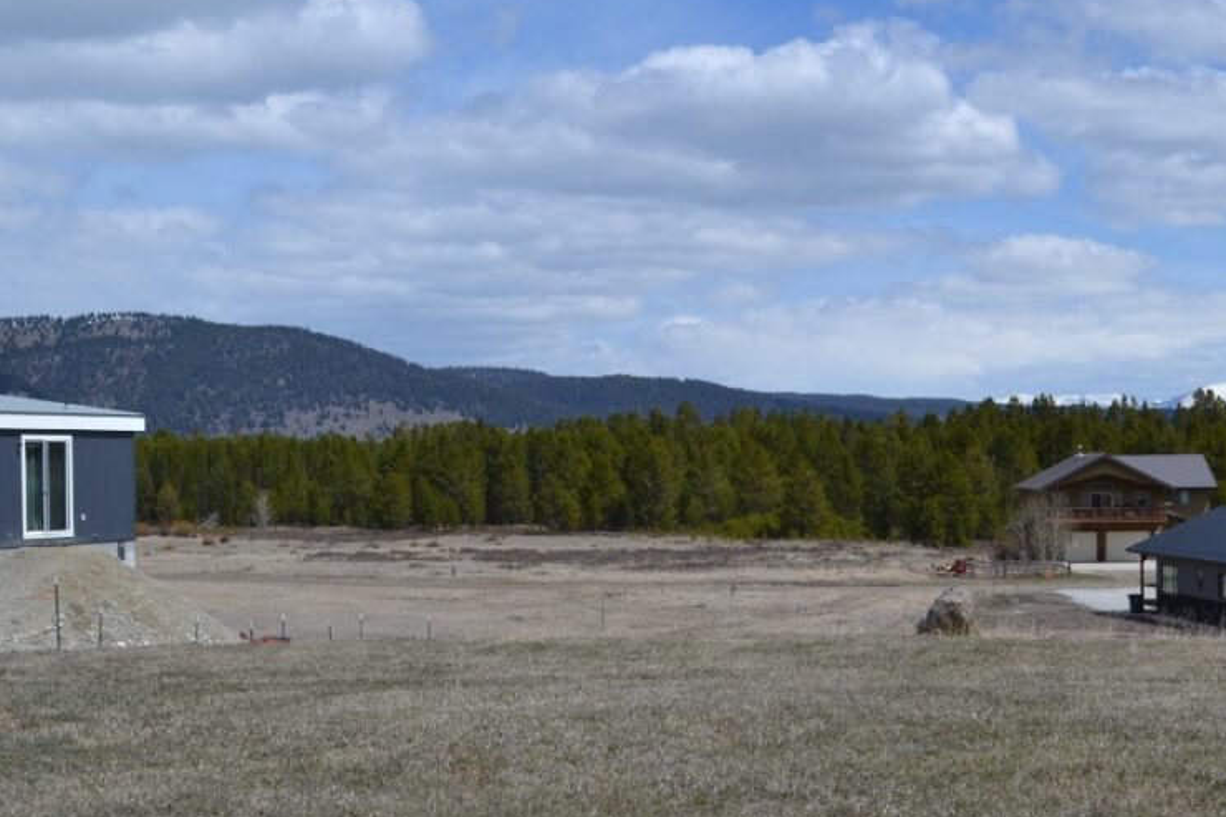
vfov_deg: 25.0
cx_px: 714
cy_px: 463
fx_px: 1838
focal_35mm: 54
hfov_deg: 36.8
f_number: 9
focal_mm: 26
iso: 100
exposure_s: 1/320
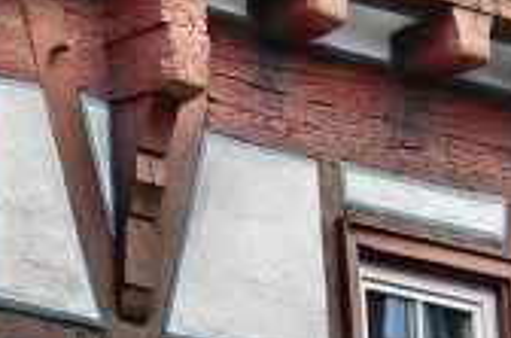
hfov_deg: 5.2
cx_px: -374
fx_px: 5520
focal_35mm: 390
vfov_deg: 3.5
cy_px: 219
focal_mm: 43
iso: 400
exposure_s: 1/800
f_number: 4
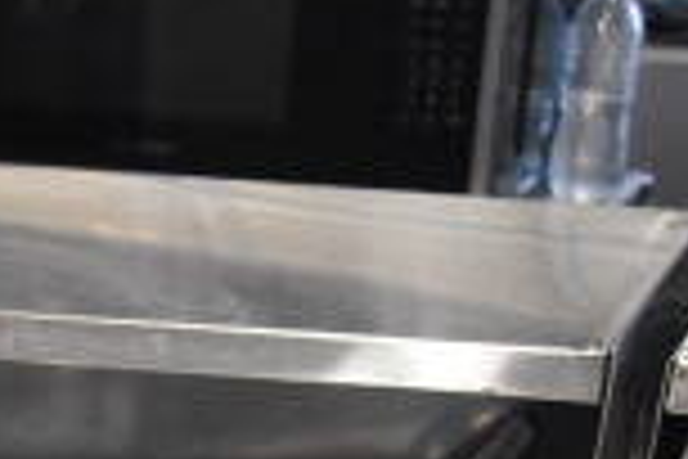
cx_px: -630
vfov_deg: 8.5
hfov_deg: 11.9
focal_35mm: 156
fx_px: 2981
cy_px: 821
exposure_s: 1/80
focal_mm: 26
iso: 1600
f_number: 4.5
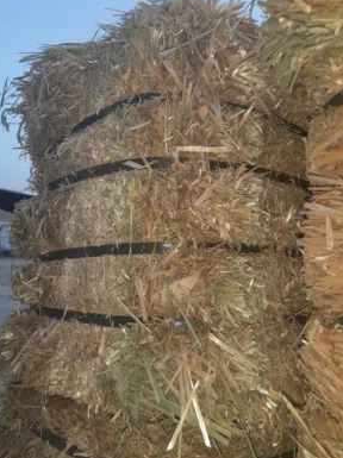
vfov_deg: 67.4
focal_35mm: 26
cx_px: 170
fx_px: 344
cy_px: 228
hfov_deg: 53.0
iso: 32
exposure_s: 1/50
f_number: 2
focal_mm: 4.6
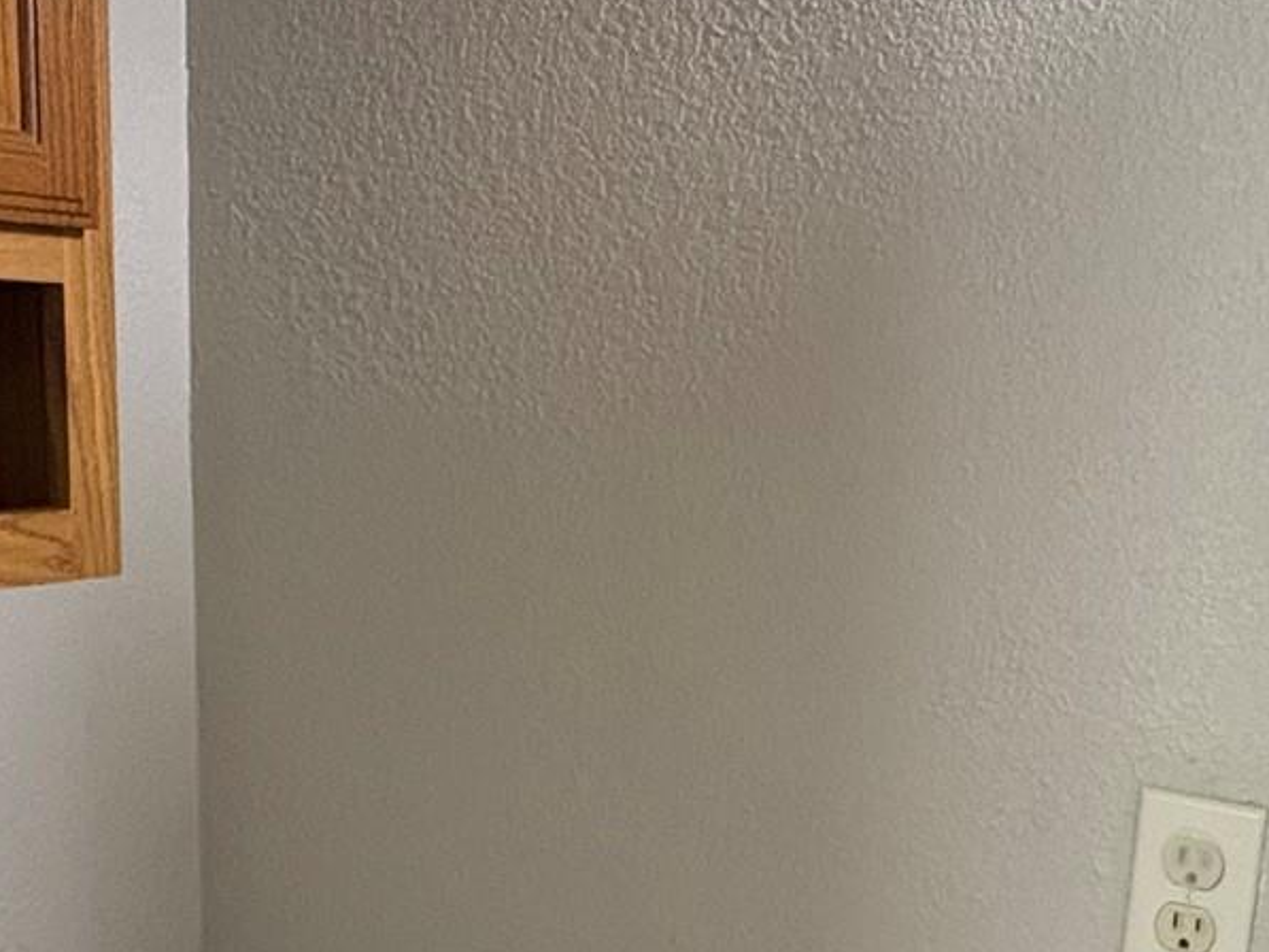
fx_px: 1760
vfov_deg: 29.6
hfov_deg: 39.6
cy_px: 752
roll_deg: -3.5
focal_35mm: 48
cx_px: 693
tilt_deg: -14.6
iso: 400
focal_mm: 2.22
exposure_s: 1/60
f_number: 2.2
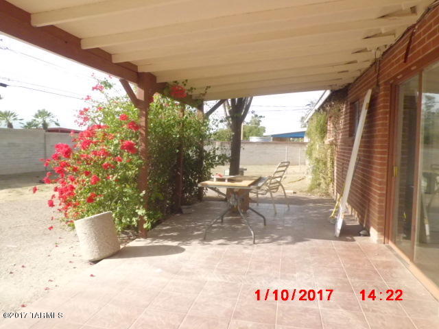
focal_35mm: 26
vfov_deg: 53.1
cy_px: 164
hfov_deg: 67.3
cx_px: 220
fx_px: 330
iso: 200
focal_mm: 4.7
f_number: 7.9
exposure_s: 1/200
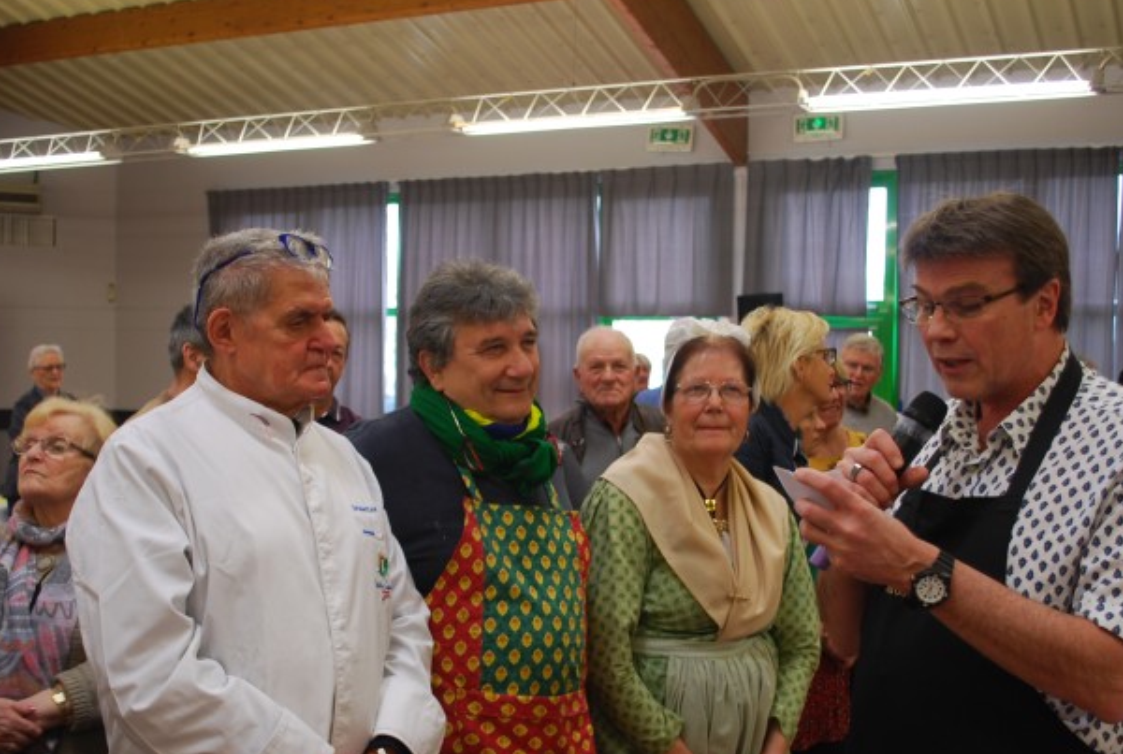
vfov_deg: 30.6
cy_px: 444
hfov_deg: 44.4
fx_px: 1376
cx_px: 543
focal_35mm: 44
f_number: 4
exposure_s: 1/30
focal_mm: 22
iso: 200
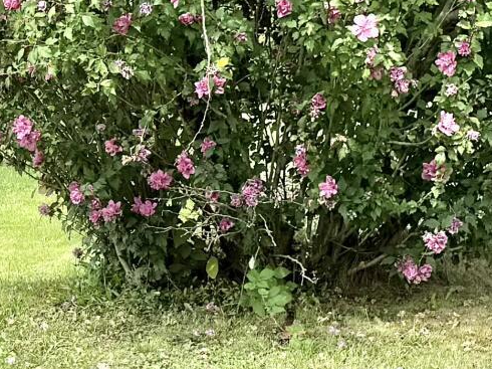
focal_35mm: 147
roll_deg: +1.0
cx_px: 25
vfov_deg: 10.1
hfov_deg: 13.3
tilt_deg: -11.3
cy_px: 195
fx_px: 2088
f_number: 1.78
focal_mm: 6.76
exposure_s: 1/2370
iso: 80
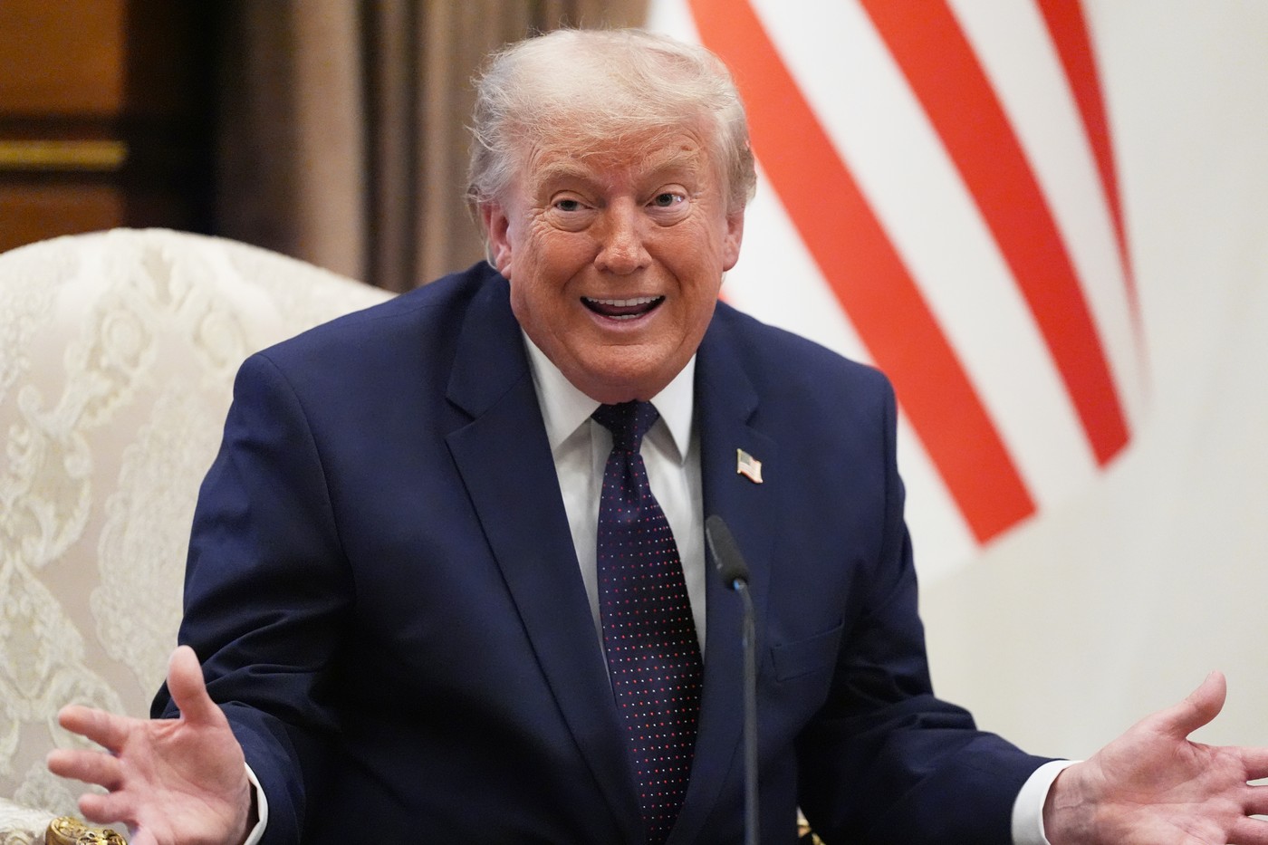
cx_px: 634
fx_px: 10565
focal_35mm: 300
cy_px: 422
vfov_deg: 4.6
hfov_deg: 6.9
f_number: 2.8
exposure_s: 1/400
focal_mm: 300
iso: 8000
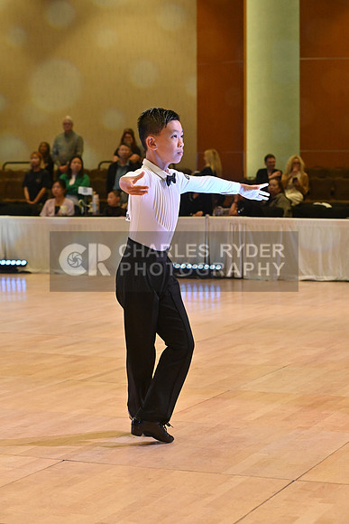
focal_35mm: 86
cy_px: 262
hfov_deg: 15.9
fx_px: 1250
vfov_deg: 23.6
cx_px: 174
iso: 4000
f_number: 6.3
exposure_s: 1/400
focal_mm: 86
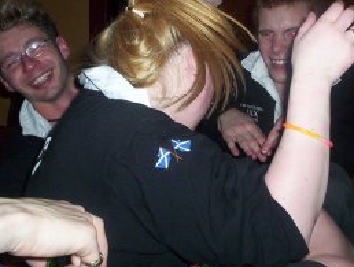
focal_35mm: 60
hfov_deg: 31.9
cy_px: 68
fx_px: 615
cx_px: 222
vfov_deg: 24.3
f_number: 4.5
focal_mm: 4.99
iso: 140
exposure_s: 1/60
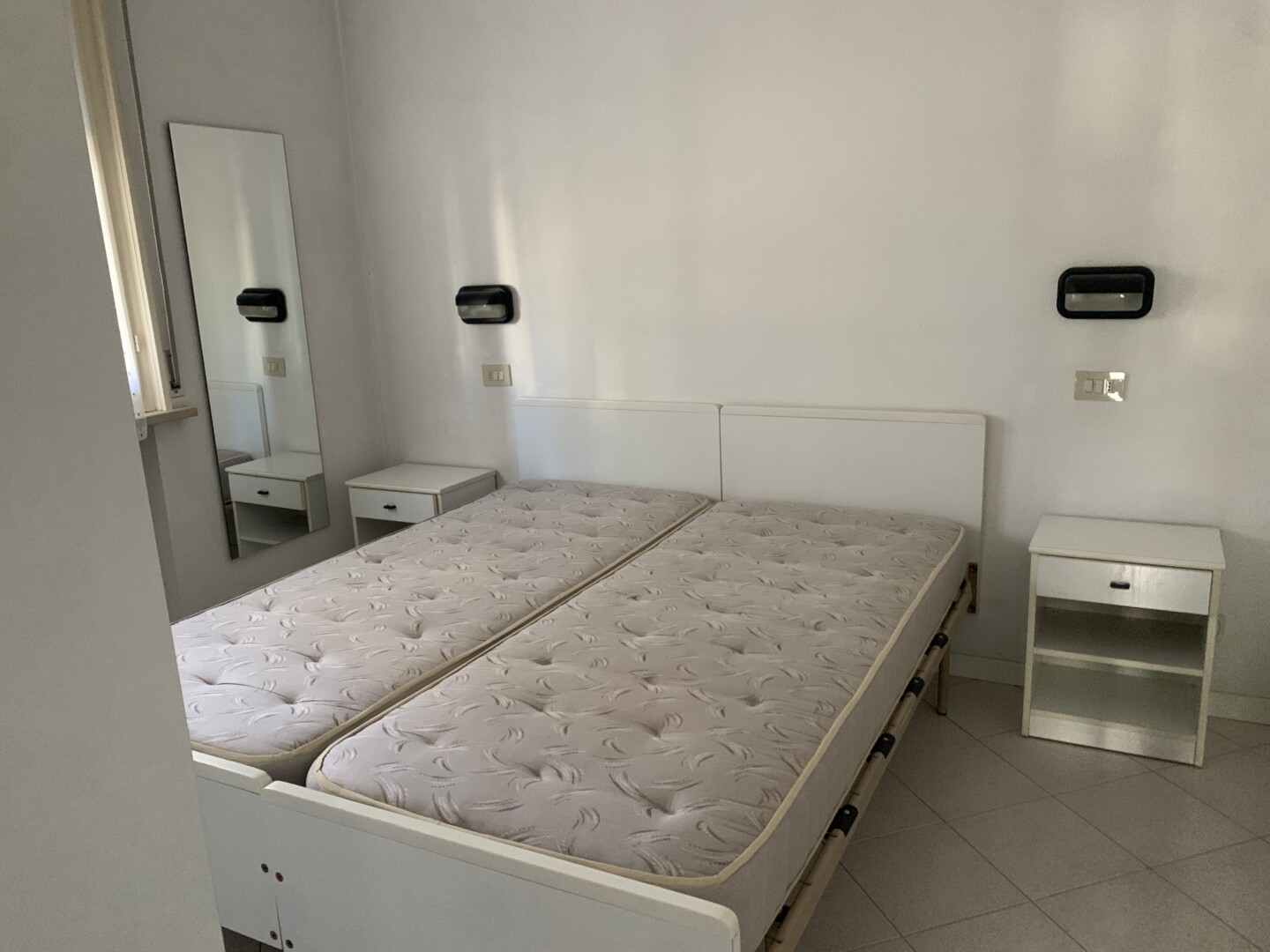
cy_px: 476
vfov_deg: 53.1
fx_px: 954
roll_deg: +2.3
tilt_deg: -13.8
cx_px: 635
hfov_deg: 67.3
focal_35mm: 26
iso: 400
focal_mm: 4.25
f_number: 1.8
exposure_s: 1/35
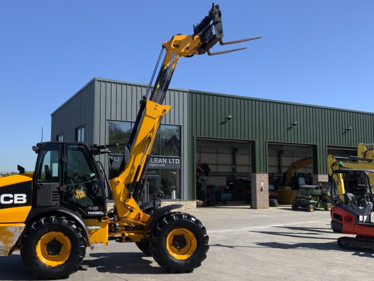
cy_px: 145
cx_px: 147
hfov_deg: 49.8
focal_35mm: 37
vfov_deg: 38.7
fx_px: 400
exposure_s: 1/1577
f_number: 1.8
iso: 16
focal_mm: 3
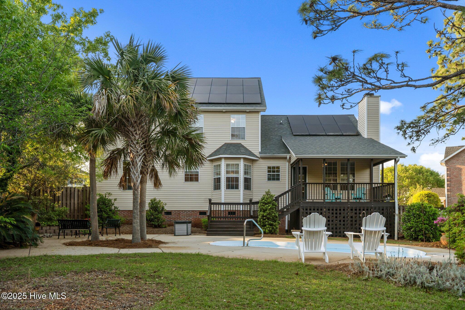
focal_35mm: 31
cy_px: 155
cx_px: 232
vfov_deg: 42.3
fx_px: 400
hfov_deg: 60.3
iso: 640
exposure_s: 1/200
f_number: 7.1
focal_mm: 31
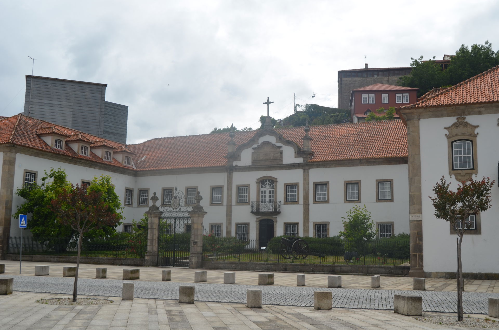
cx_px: 250
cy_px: 165
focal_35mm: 39
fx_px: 540
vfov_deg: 34.1
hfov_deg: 49.6
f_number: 9
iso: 100
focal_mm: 26
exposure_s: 1/320
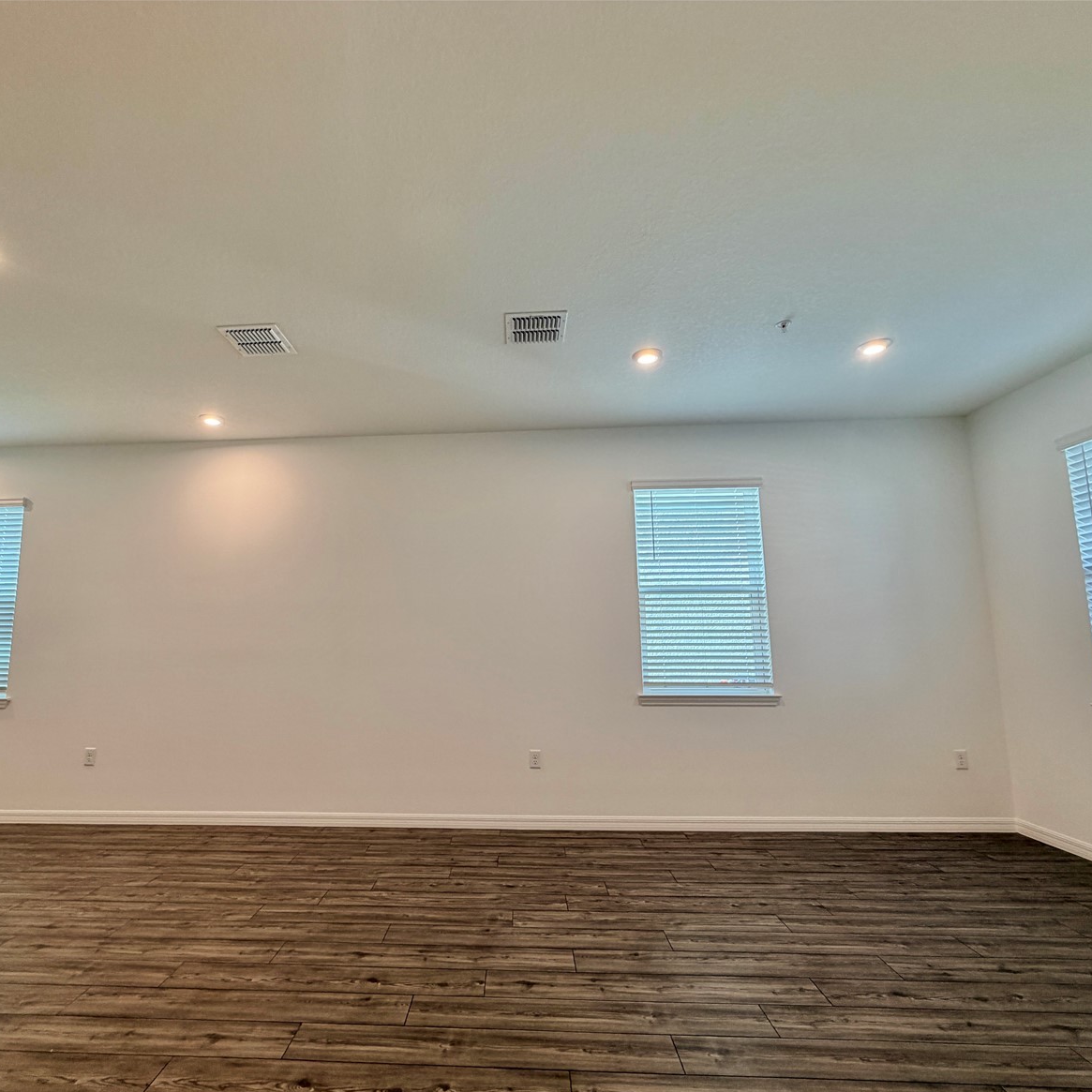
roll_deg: +0.0
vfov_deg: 83.9
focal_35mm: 17
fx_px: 607
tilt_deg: +7.7
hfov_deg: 83.7
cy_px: 561
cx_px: 486
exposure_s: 1/120
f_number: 2.2
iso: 125
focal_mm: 2.22
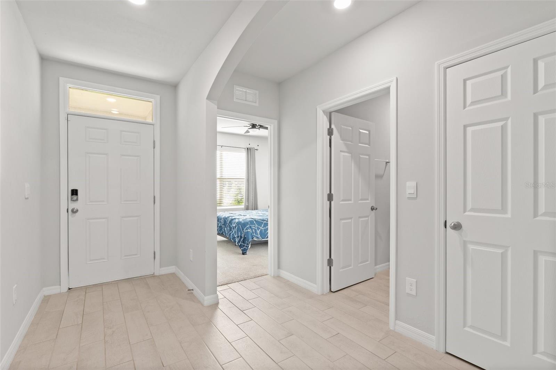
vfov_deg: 72.0
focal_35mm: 16
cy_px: 185
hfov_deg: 95.0
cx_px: 278
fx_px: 255
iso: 250
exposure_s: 1/1.67
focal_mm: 11
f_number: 8
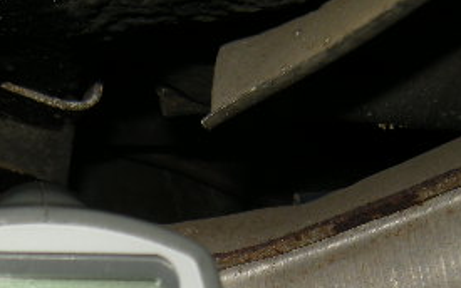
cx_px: 104
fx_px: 867
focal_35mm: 69
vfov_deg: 17.7
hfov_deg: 29.2
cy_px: 370
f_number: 2.8
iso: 64
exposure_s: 1/60
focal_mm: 4.7
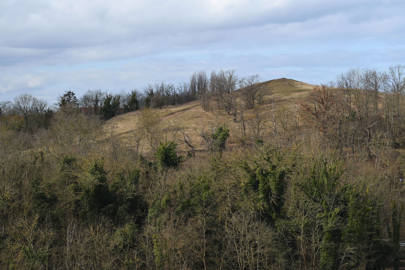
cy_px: 135
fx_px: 1046
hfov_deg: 21.9
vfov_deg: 14.7
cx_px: 202
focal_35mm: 93
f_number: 11
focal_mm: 62
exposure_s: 1/125
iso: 100
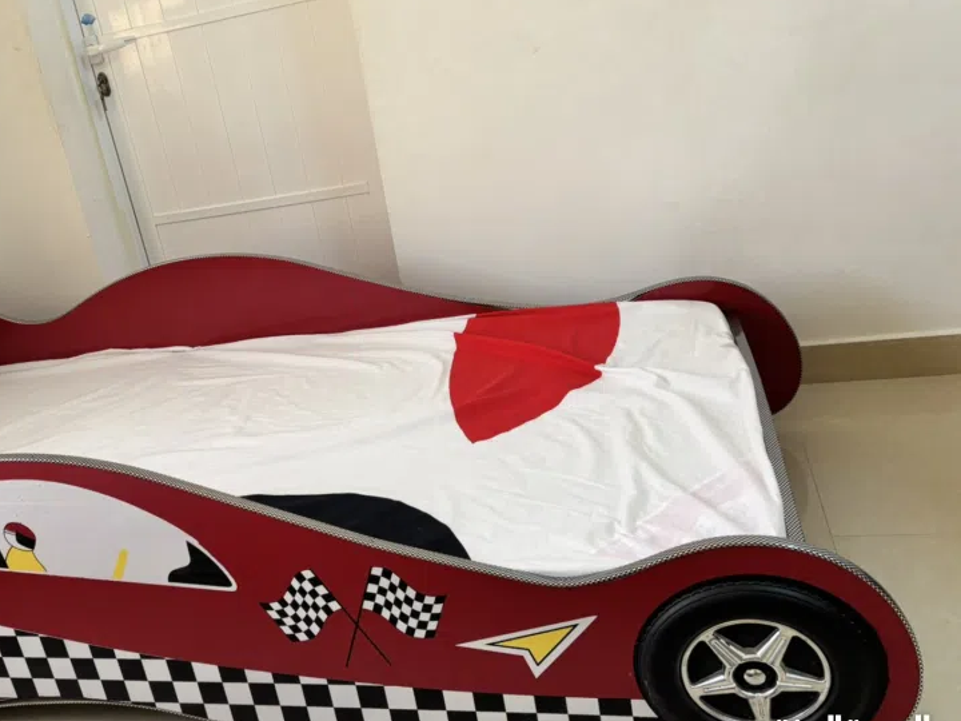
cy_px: 330
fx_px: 1027
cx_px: 279
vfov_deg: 38.6
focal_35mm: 37
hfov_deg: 48.8
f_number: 1.6
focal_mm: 5.96
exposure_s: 1/60
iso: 160
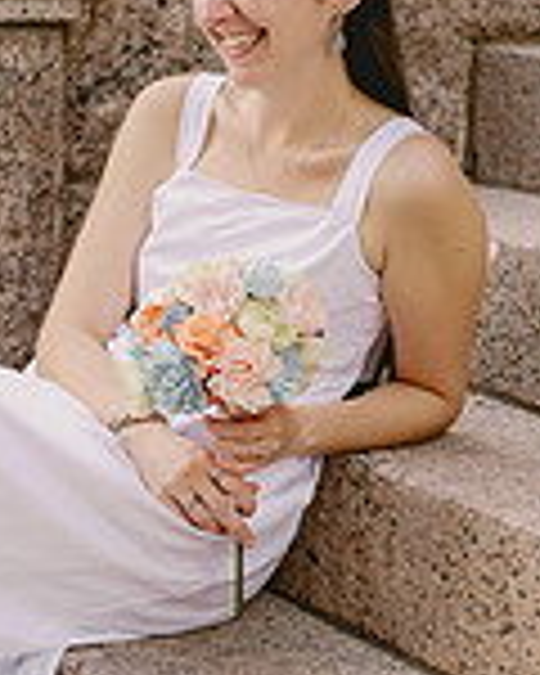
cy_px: 544
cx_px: -90
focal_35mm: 124
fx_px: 2477
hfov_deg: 12.2
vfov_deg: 15.4
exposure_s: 1/1600
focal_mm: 44
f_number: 2.8
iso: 1000
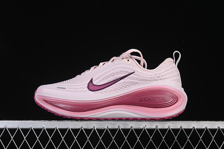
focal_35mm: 75
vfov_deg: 18.2
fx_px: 467
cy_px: 74
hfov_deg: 27.0
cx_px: 112
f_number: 8
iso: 160
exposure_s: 1/80
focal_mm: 50
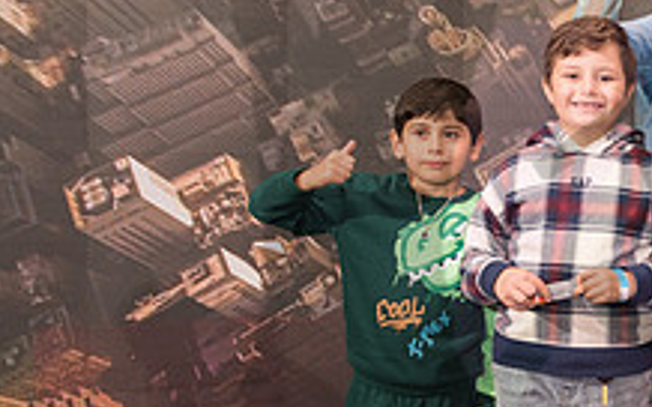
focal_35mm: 66
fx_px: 1172
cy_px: 196
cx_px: 858
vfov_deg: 19.7
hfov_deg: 26.2
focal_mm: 24
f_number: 3.5
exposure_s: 1/200
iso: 1250
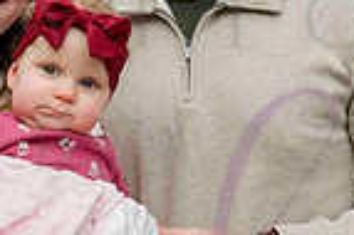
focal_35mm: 117
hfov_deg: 17.5
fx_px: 1149
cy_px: 44
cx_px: 127
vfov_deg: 11.6
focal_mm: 24
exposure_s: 1/640
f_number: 6.3
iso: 400
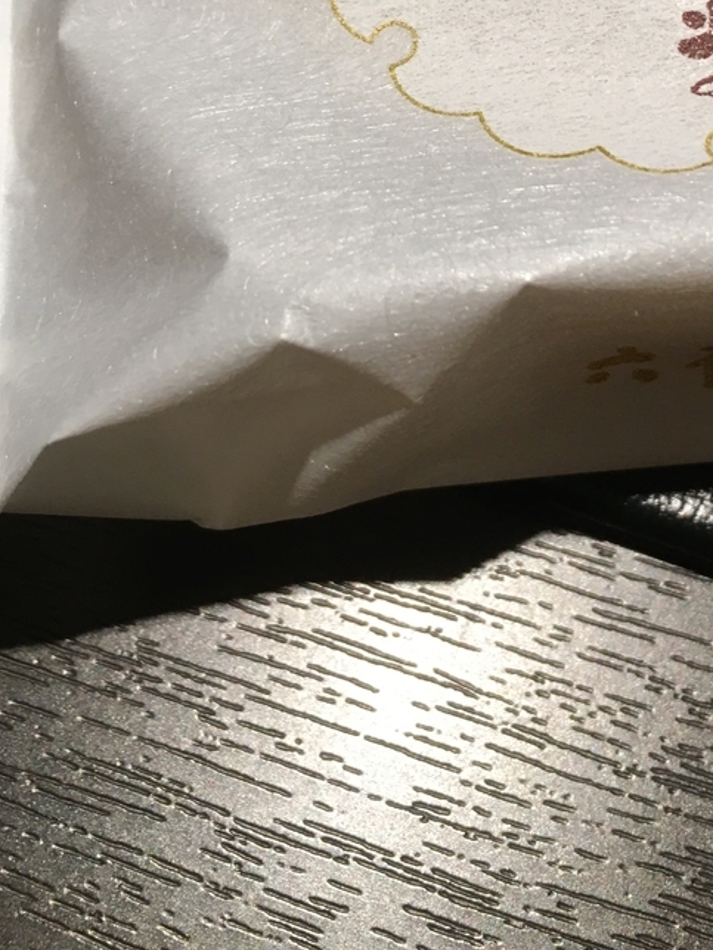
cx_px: 557
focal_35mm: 54
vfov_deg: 33.4
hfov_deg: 26.6
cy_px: 71
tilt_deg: -58.5
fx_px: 1483
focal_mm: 4.15
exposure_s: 1/30
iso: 40
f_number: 2.2
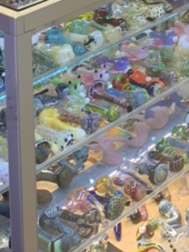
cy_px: -150
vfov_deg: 17.8
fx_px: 698
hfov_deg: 14.9
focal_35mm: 96
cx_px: 228
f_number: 1.8
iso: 80
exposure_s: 1/60
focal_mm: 4.25
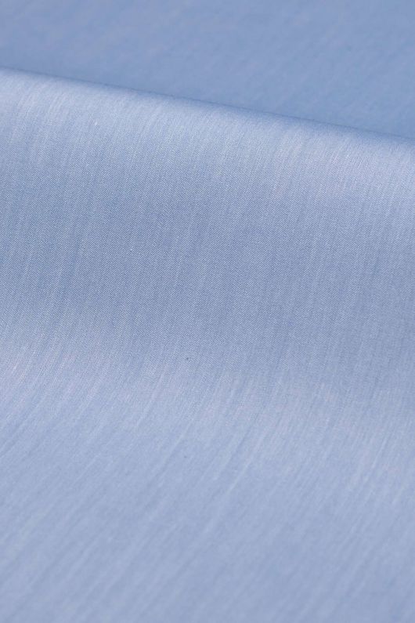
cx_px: 208
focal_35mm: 85
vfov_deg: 23.9
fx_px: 1470
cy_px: 312
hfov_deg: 16.1
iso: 160
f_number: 8
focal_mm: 85
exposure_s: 1/100
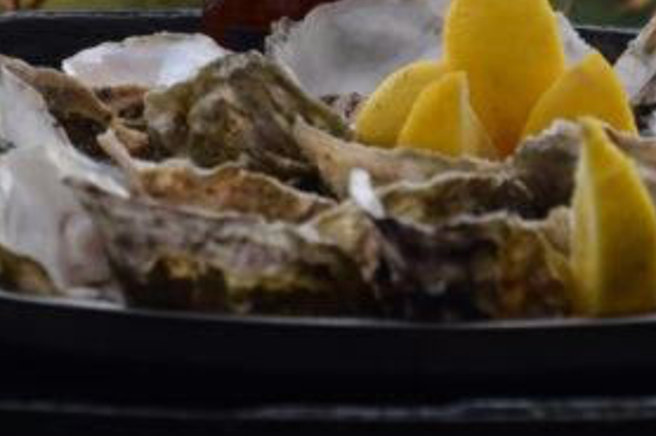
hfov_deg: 6.4
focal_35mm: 321
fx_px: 5846
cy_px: -272
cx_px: 300
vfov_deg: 4.2
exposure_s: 1/500
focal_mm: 58
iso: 400
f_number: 5.6
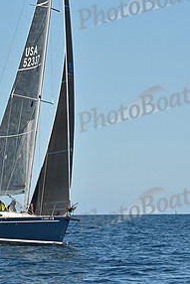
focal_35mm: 247
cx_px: 26
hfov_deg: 5.6
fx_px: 1953
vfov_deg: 8.3
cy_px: 70
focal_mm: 122
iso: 320
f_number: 10
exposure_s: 1/1000
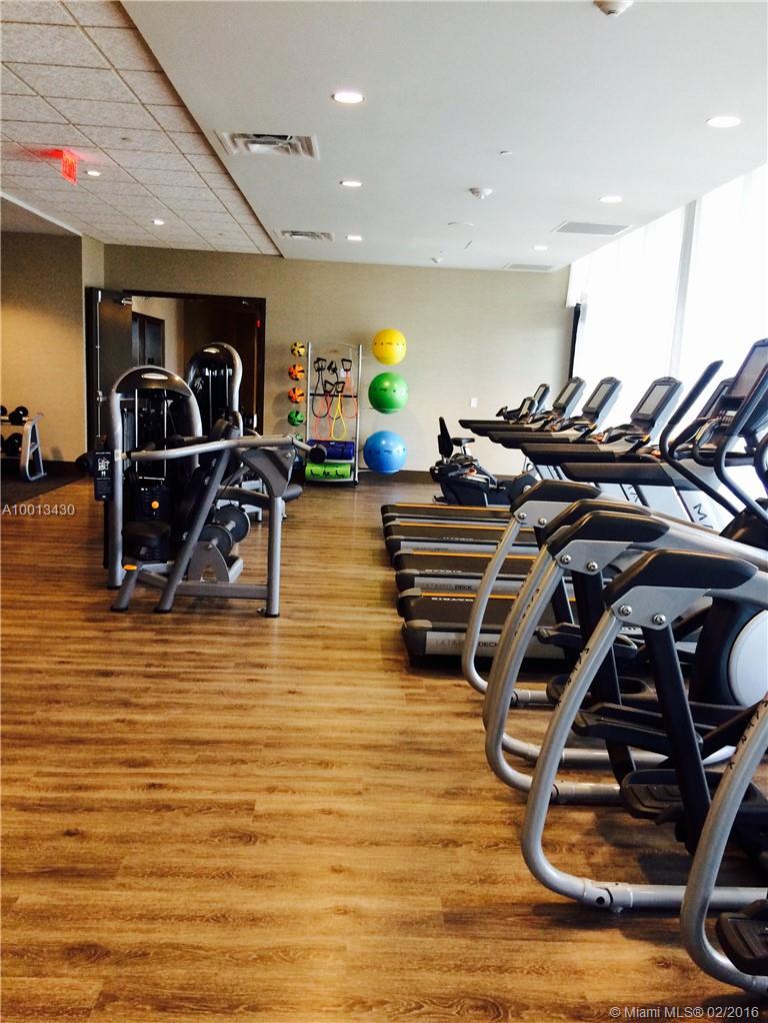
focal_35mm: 29
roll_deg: -1.4
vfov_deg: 61.7
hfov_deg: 48.2
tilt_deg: -10.2
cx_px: 384
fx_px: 858
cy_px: 512
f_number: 2.2
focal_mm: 4.15
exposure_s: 1/30
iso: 125
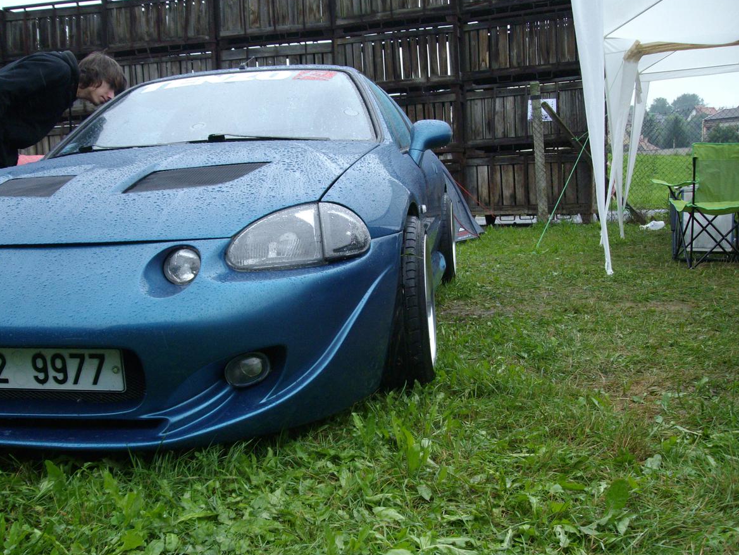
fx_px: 790
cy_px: 276
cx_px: 375
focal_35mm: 37
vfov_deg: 38.7
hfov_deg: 50.1
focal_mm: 6
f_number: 2.7
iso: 160
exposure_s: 1/160
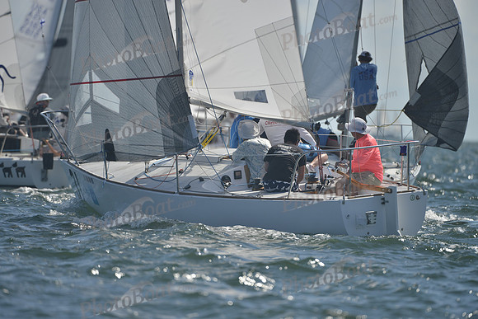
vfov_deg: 3.6
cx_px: 239
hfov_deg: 5.4
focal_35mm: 380
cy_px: 160
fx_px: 5046
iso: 200
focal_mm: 380
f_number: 4
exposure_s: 1/3200
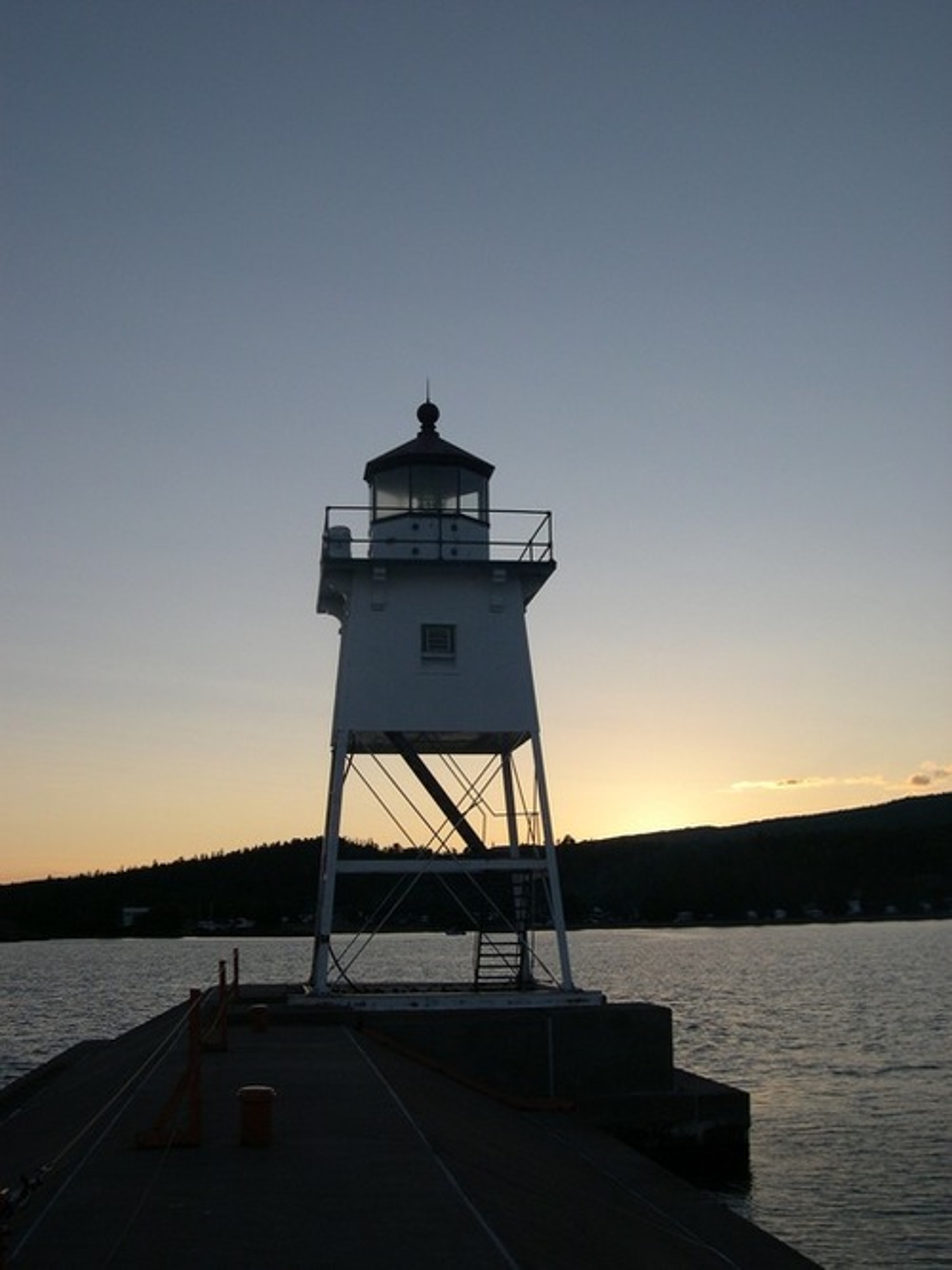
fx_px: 1394
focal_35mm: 38
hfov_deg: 37.7
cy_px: 635
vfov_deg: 49.0
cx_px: 476
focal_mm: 8
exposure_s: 1/144
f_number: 7.6
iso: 100
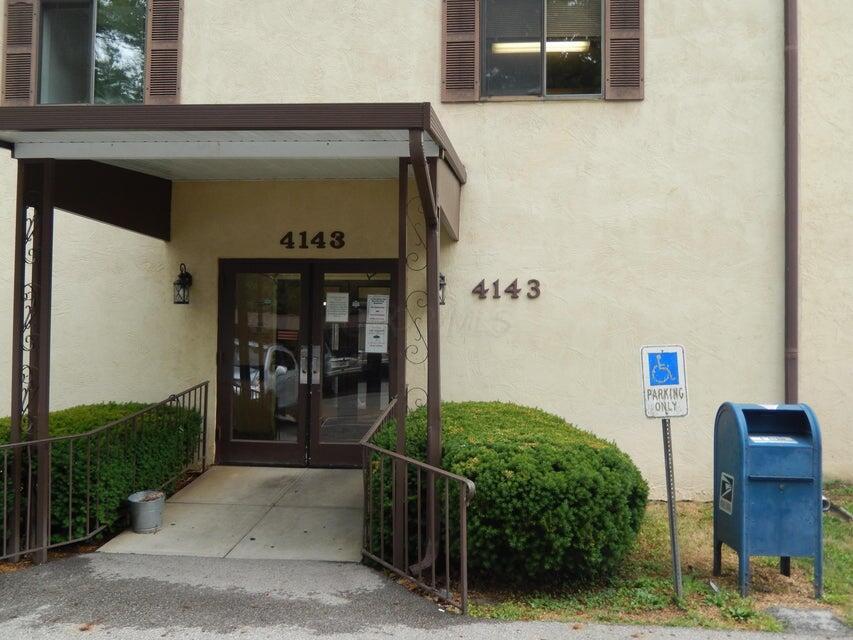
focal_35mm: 32
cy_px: 320
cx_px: 426
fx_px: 789
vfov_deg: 44.2
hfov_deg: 56.8
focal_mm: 5.7
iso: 125
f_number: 3.8
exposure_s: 1/60
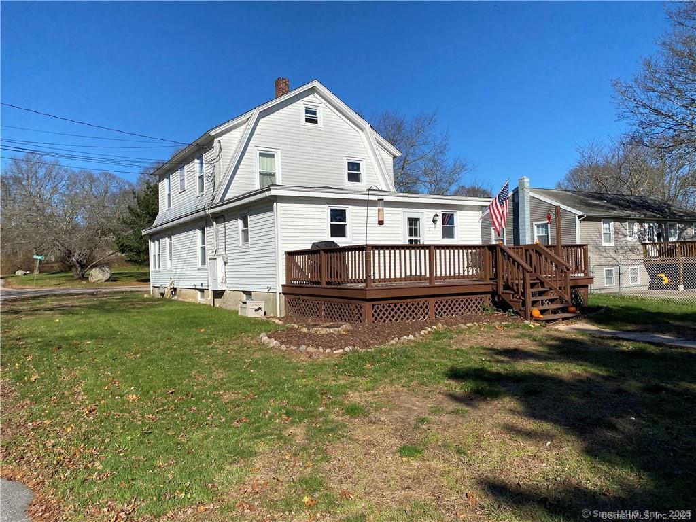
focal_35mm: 26
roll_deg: +1.4
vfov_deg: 53.1
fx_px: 523
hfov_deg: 67.3
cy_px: 261
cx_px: 348
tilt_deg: +0.5
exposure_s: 1/4444
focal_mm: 4.25
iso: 32
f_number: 1.8
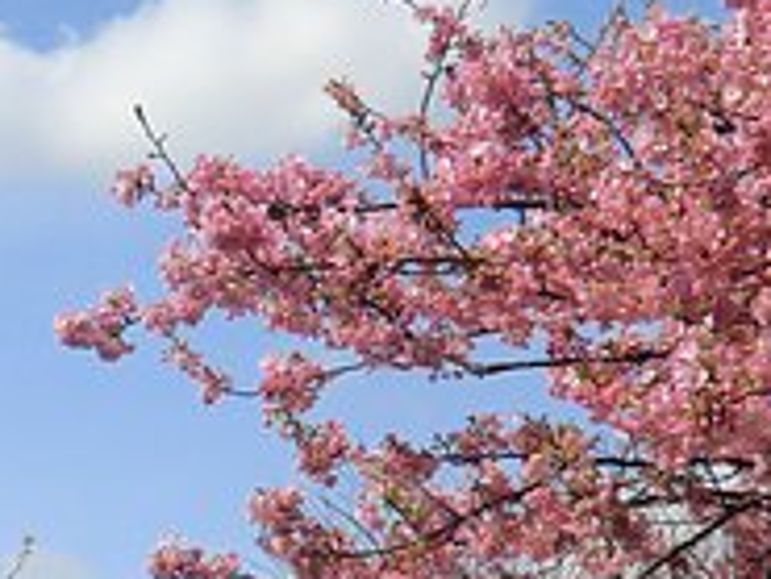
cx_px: 54
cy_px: 421
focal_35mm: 94
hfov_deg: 20.4
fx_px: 2095
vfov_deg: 15.7
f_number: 8.4
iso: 64
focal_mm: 6.1
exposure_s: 1/125
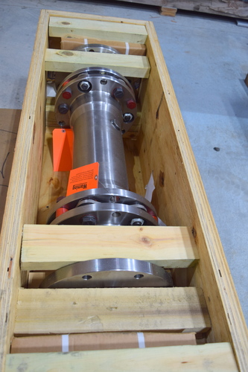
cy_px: 186
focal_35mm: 33
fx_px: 341
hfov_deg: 39.9
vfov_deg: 57.2
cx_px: 124
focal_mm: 22
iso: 400
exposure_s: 1/80
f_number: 4.5
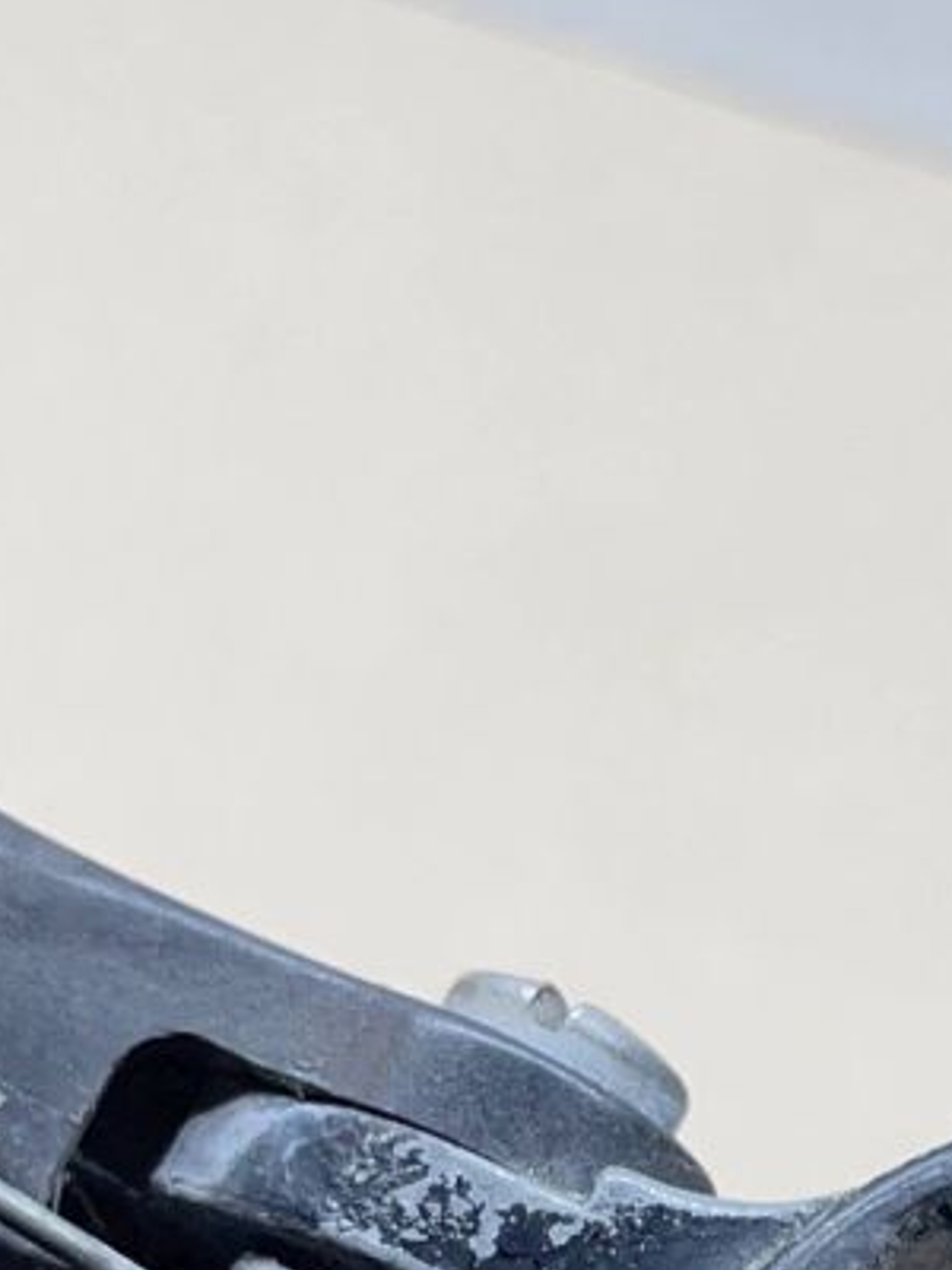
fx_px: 3814
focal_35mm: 104
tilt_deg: -59.2
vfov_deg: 18.1
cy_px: 1467
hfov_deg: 13.7
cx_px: 1225
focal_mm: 4.2
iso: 64
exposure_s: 1/100
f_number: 1.6
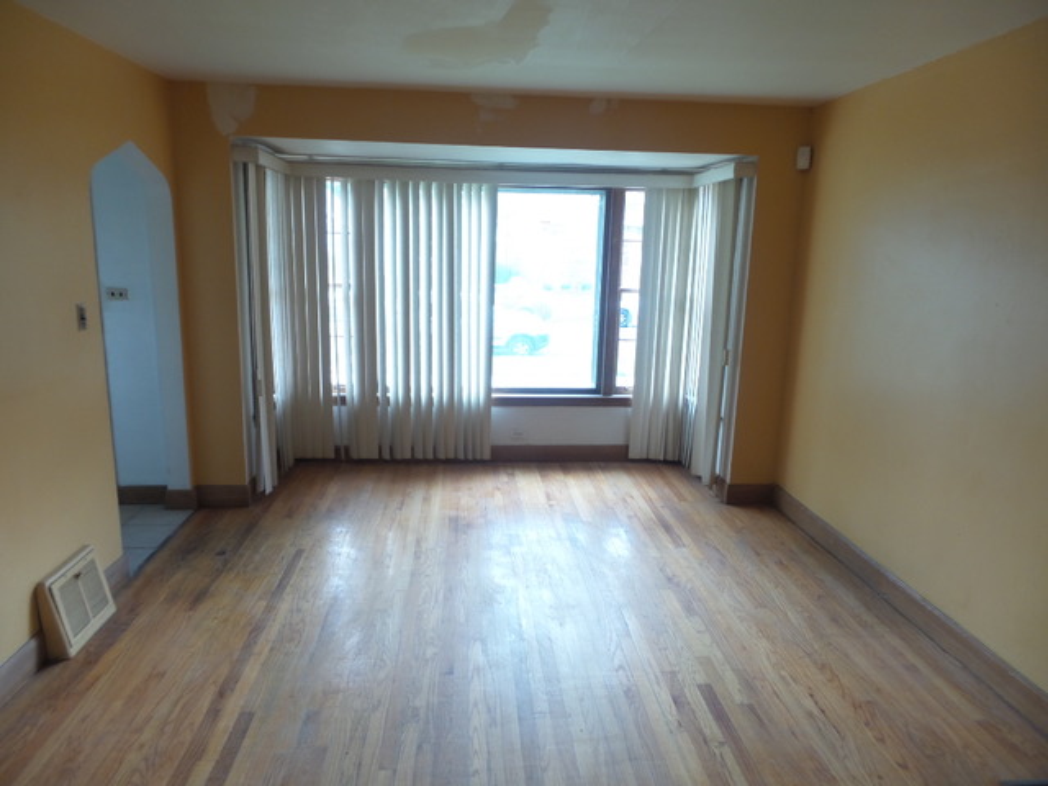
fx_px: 696
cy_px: 393
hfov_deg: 73.9
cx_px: 524
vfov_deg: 58.9
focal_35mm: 23
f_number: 2.8
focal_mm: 4.1
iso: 100
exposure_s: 1/30
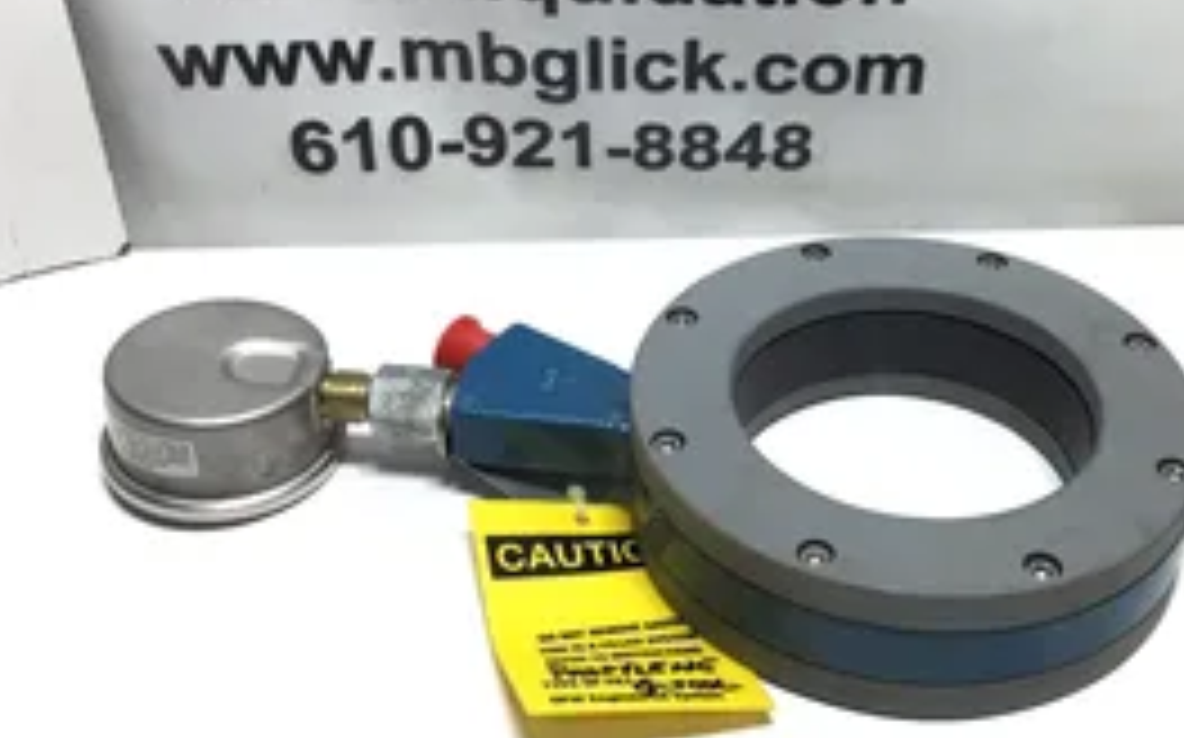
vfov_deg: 25.8
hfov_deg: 40.0
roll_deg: -1.9
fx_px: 1612
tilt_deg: -35.2
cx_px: 756
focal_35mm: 50
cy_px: 302
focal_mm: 3.3
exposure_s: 1/100
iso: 25
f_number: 2.4
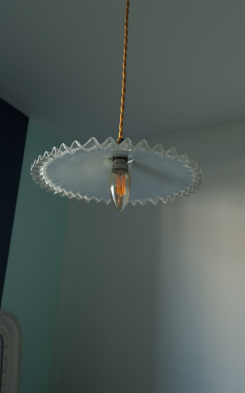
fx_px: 267
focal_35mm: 25
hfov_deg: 49.2
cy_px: 198
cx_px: 135
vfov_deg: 72.5
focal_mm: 5.4
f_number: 1.8
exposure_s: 1/60
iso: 125
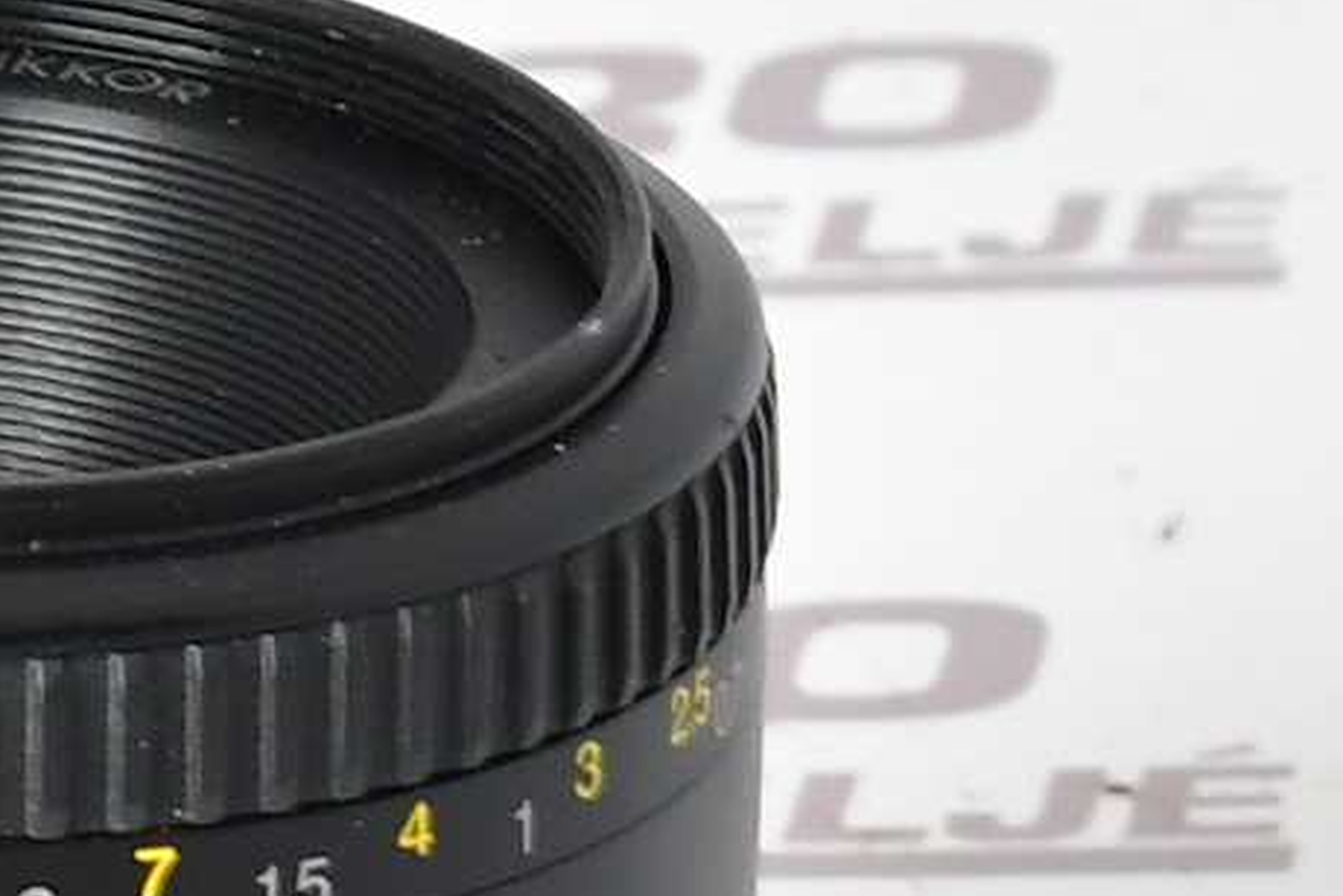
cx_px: -99
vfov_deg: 7.6
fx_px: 6754
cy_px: 855
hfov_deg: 11.2
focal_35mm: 181
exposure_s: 1/125
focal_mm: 65
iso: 800
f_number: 11
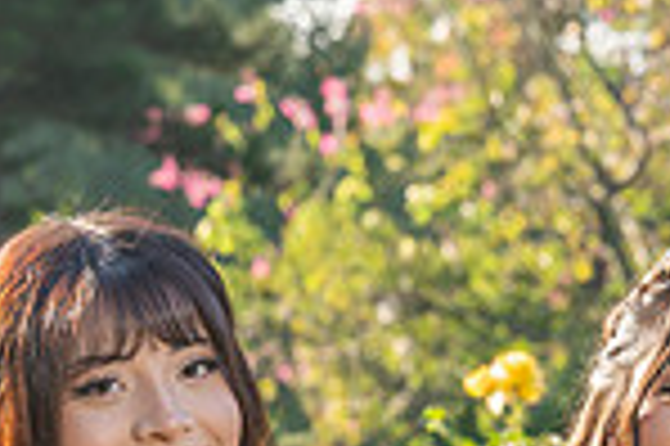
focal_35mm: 265
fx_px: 4926
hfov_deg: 7.8
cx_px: 639
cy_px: 867
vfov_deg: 5.1
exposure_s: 1/200
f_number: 5.6
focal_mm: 68
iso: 200
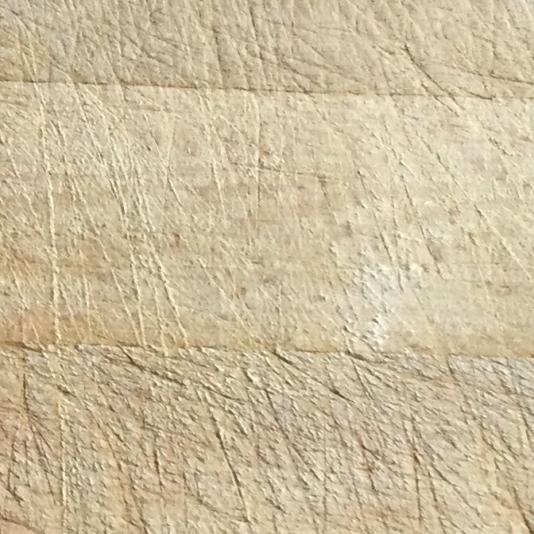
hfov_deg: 13.1
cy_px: 434
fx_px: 2321
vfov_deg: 13.1
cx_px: 185
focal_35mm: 133
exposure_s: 1/33
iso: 32
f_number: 2.4
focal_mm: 3.3
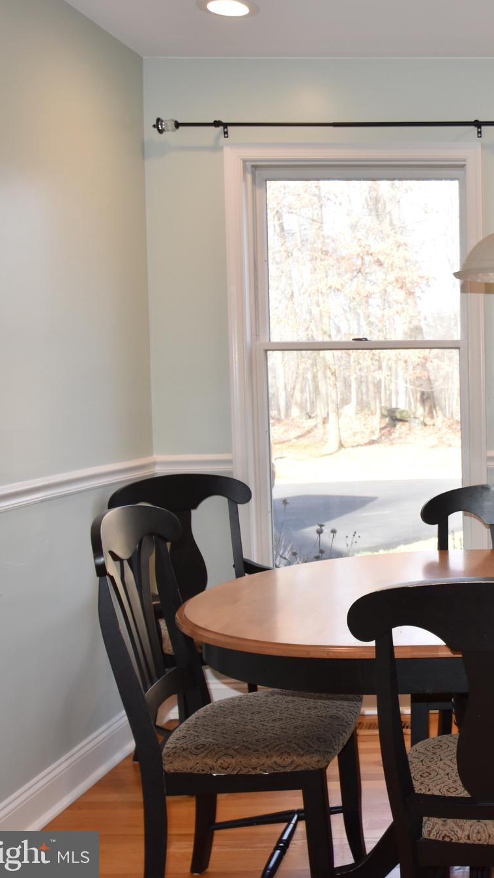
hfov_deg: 24.6
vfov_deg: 47.4
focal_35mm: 43
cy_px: 434
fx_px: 1001
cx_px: 622
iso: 560
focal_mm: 18
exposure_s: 1/125
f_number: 5.6
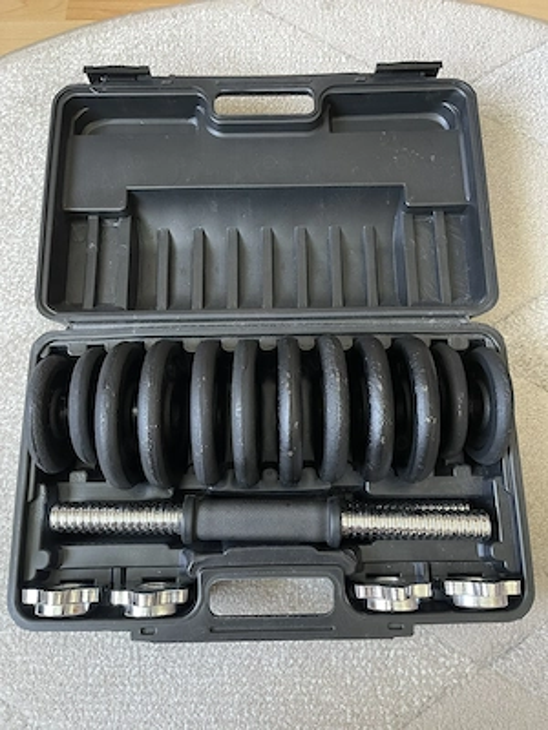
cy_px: 365
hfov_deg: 54.9
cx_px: 274
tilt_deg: -75.0
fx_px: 528
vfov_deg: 69.4
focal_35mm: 25
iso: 500
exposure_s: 1/25
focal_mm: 5.1
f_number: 1.6
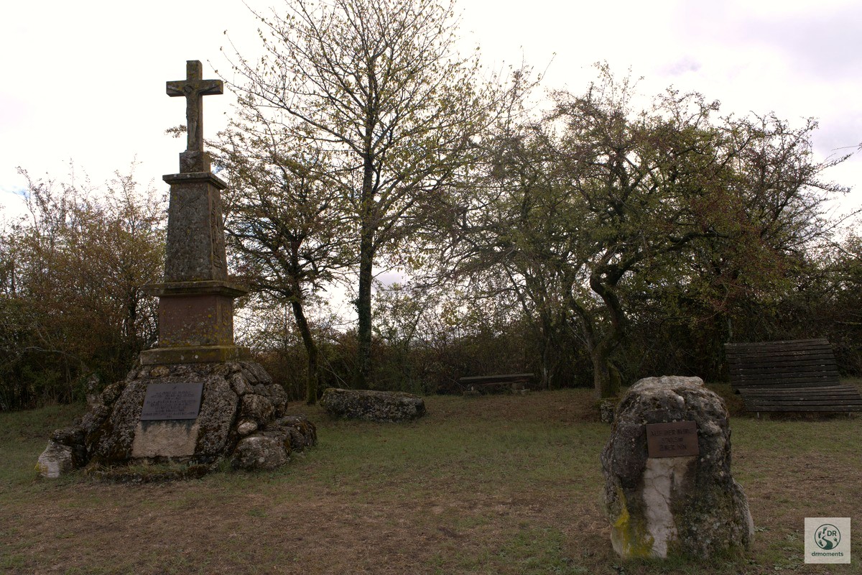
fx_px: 718
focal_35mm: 30
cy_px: 288
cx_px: 431
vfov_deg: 43.6
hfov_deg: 61.9
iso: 125
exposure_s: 1/125
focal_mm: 30
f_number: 9
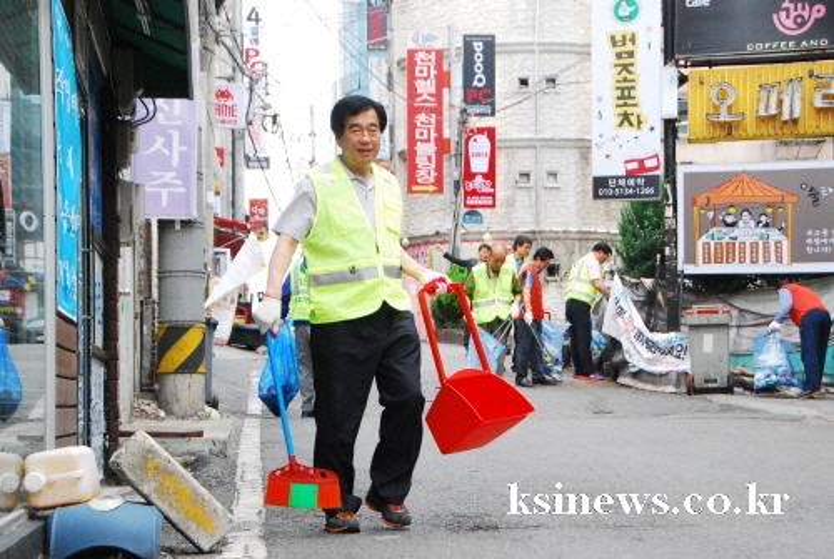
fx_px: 1670
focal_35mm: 72
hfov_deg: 28.0
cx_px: 417
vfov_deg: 19.0
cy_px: 280
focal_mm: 48
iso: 1250
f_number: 6.3
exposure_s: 1/160
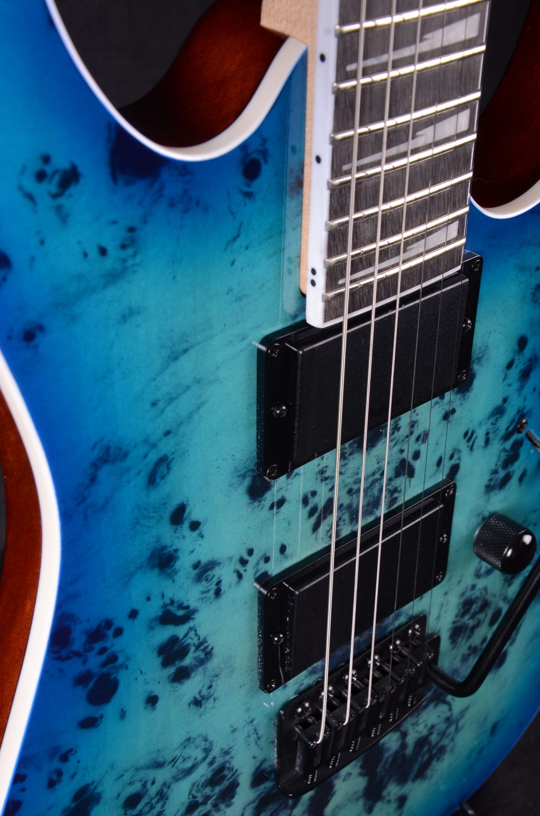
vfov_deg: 37.9
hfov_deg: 25.6
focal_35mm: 52
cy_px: 408
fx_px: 1186
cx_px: 270
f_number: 11
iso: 200
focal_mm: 35
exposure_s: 1/200
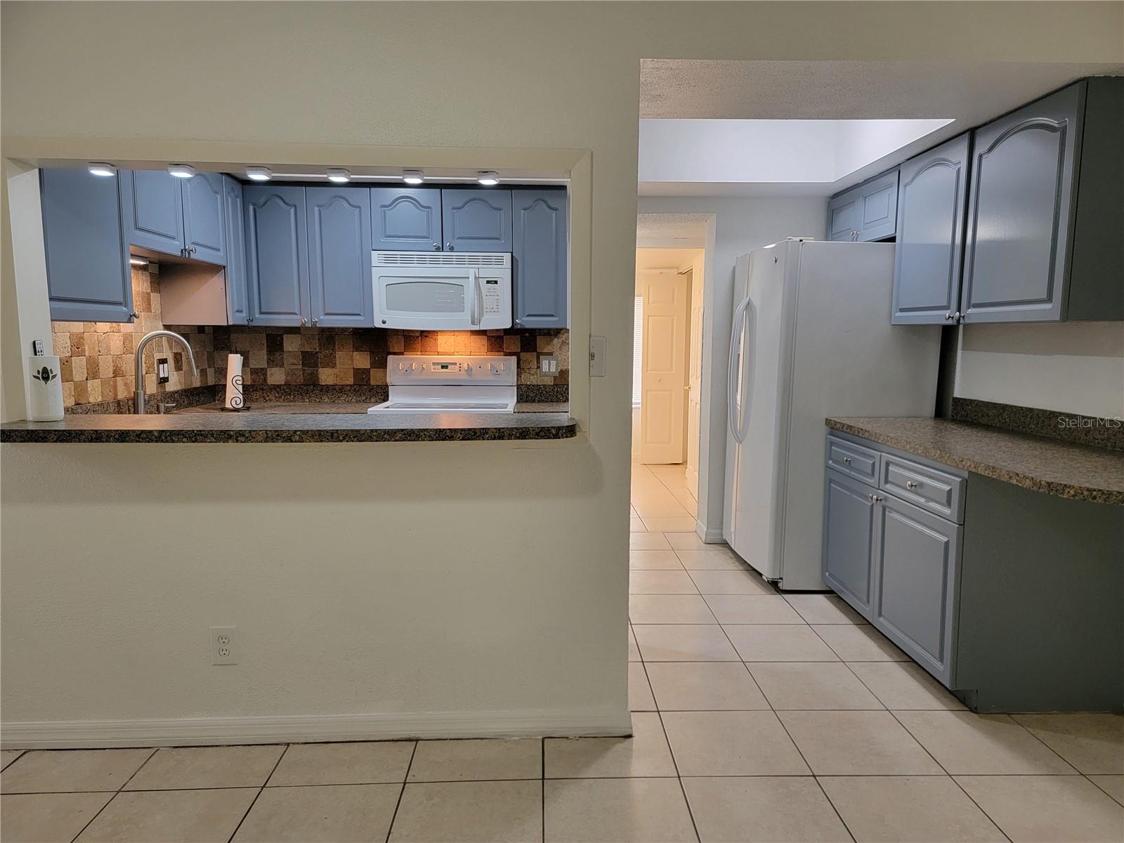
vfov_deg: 56.8
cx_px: 562
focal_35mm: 24
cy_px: 422
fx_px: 779
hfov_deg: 71.6
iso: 250
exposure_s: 1/120
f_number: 1.8
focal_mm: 6.7
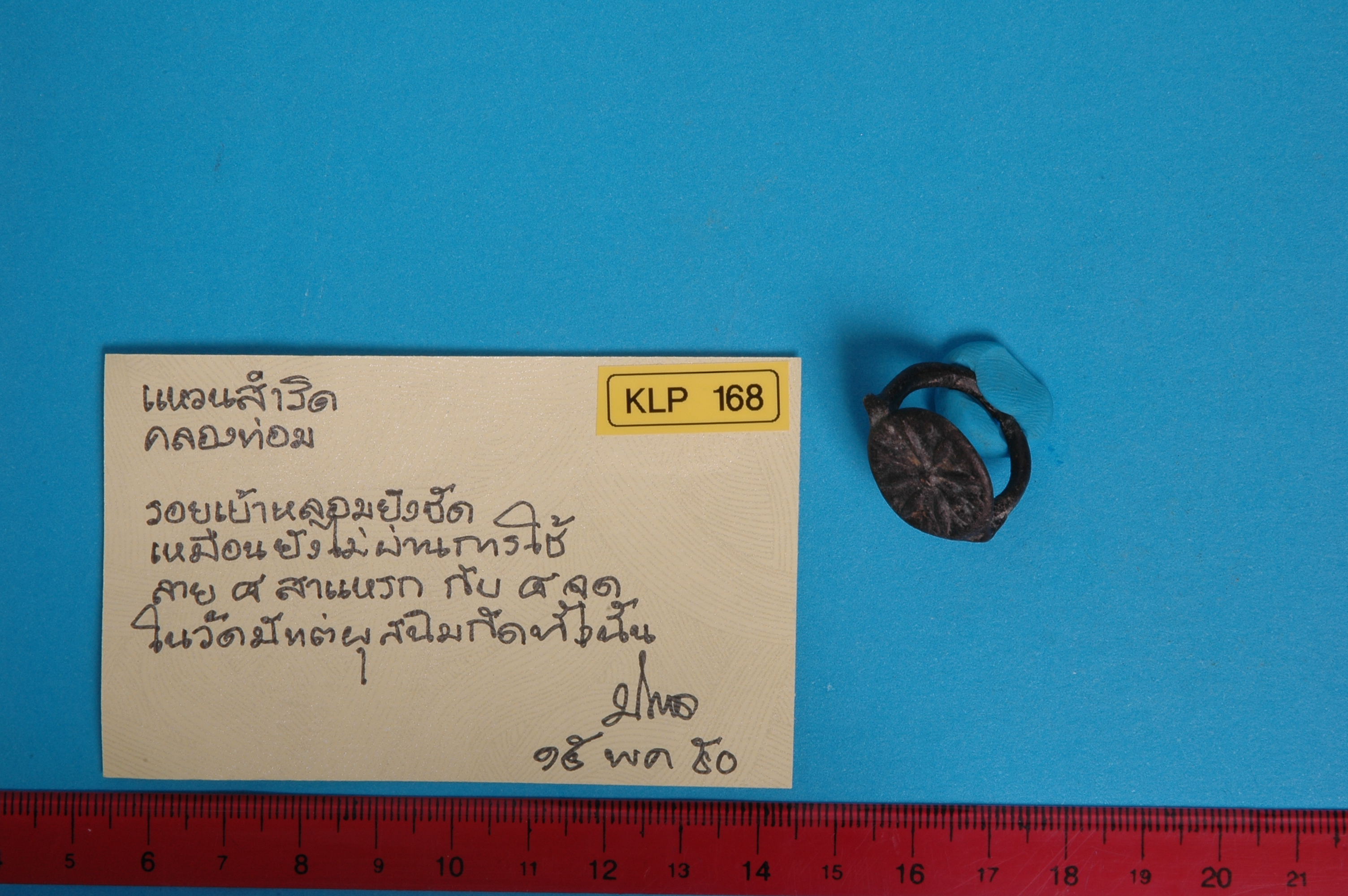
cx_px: 674
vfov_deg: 13.0
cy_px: 448
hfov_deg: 19.5
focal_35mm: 105
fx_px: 3928
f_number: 29
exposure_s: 1/4
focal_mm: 70
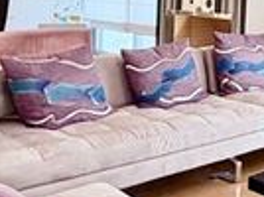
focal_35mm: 67
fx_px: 510
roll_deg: -0.7
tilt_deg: +1.5
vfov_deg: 20.7
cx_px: 343
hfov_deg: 25.1
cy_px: -26
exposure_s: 1/100
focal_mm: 2.22
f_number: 2.2
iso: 160
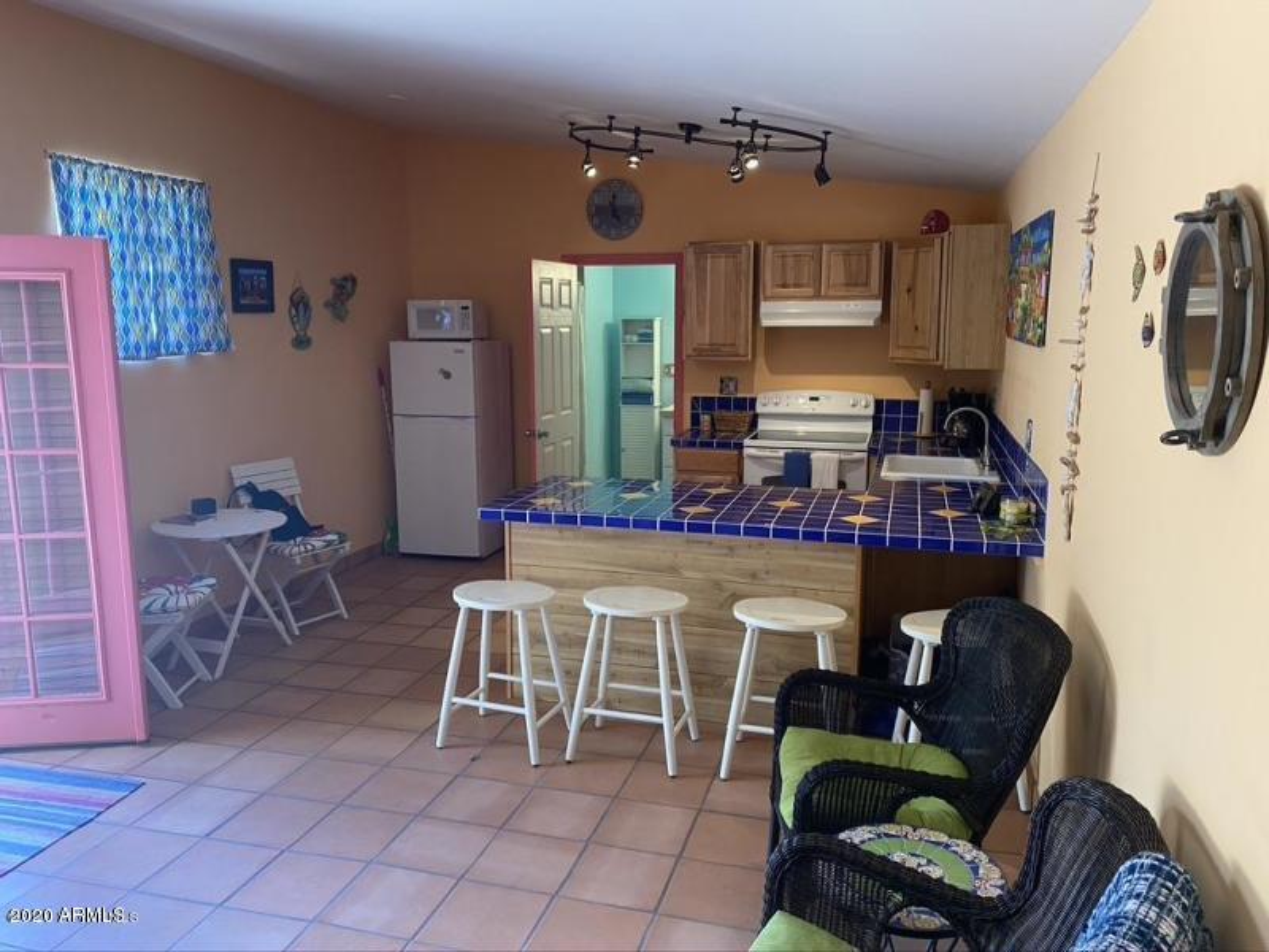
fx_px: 953
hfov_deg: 67.3
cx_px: 634
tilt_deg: -8.5
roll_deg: -0.7
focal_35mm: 26
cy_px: 476
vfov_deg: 53.1
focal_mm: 4.25
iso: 100
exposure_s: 1/60
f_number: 1.8
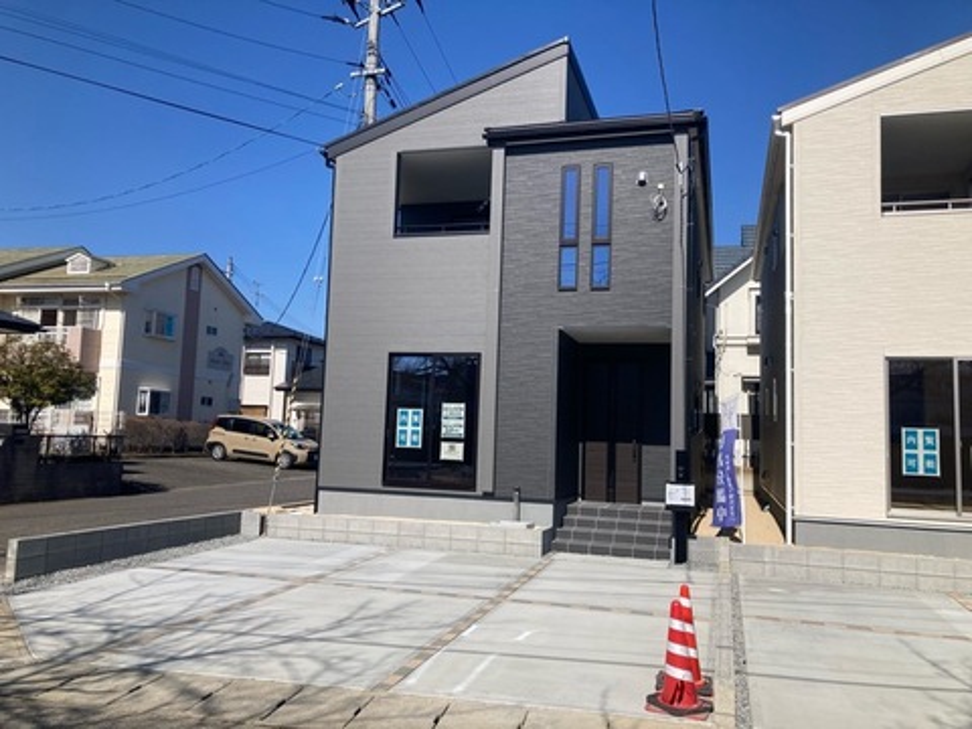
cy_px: 364
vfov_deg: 49.7
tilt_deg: +6.2
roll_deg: -1.7
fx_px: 786
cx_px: 486
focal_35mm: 28
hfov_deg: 63.4
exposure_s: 1/3205
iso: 25
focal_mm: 3.99
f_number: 1.8
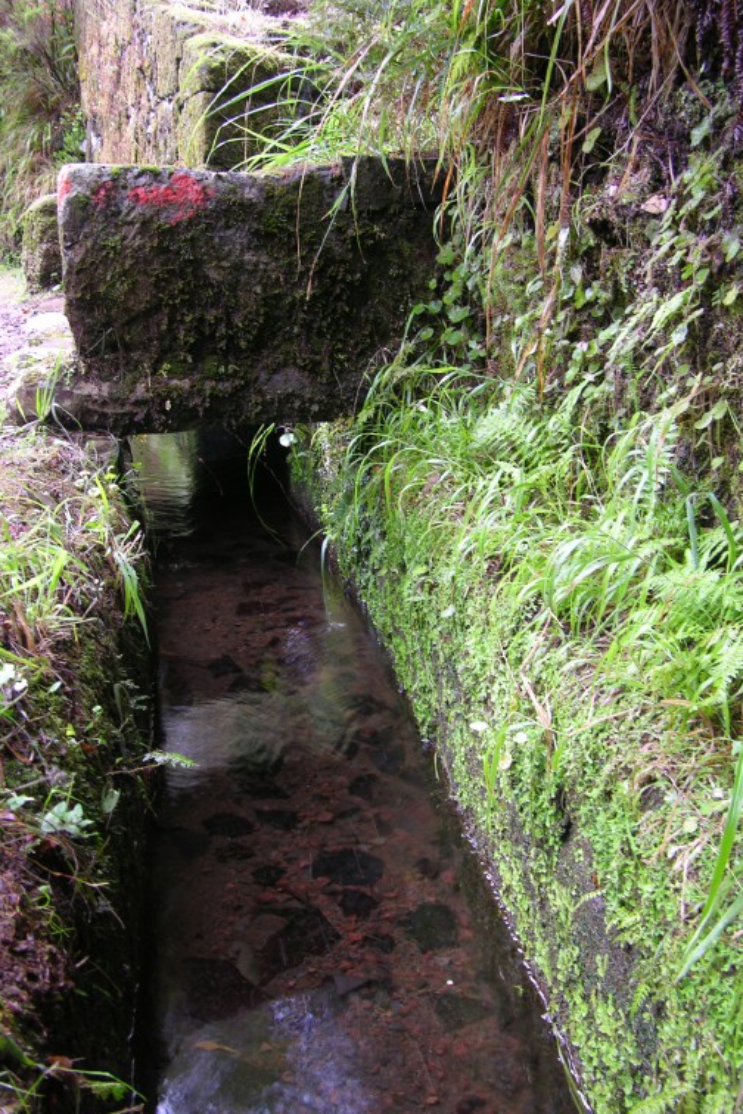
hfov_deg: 35.9
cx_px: 388
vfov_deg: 51.9
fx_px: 1145
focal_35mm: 37
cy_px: 558
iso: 50
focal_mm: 8.9
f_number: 2.8
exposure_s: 1/4.9
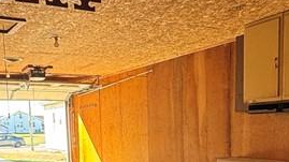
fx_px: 444
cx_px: 182
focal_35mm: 58
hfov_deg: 35.8
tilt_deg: -9.3
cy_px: 193
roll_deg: +1.2
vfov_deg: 19.5
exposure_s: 1/99
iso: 64
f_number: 2.2
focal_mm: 2.22
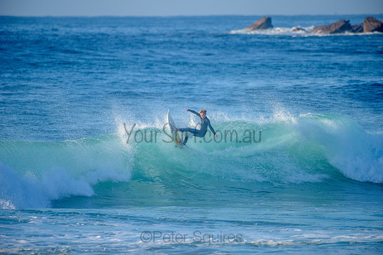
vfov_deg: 2.8
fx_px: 5320
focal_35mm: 500
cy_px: 128
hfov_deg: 4.1
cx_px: 192
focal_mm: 500
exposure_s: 1/2000
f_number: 5.6
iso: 400
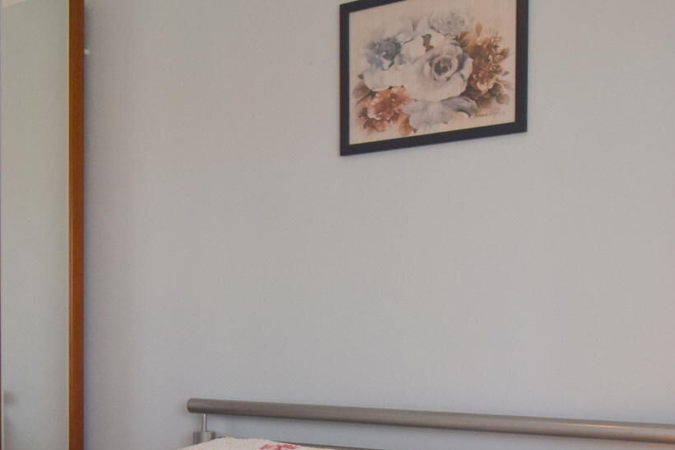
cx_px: 224
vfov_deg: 29.8
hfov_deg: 43.9
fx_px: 825
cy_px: 357
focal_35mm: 44
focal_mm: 10
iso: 400
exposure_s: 1/100
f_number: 5
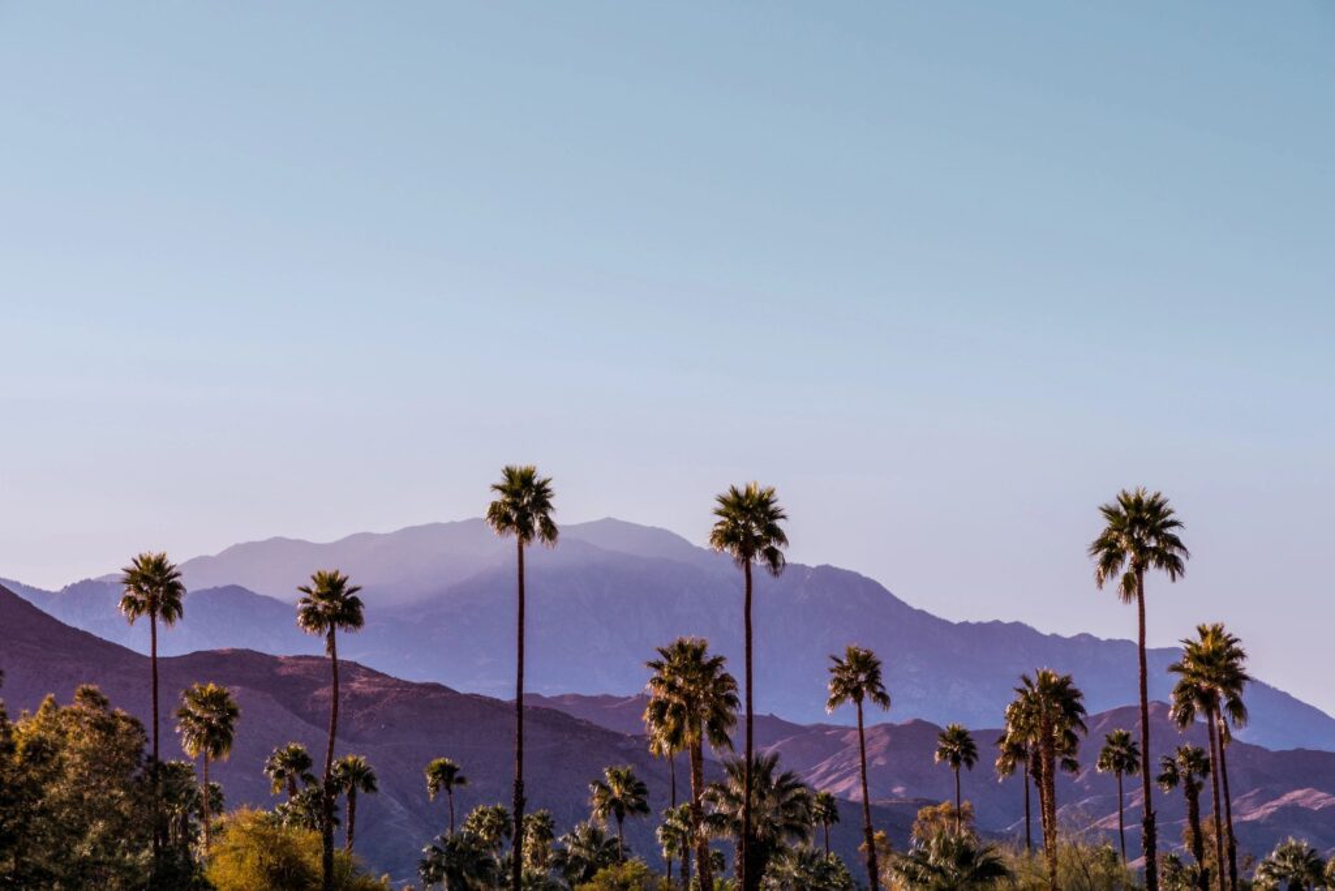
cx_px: 668
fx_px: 4450
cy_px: 446
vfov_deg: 11.4
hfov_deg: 17.1
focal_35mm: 120
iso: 100
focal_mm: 80
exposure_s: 1/200
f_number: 9
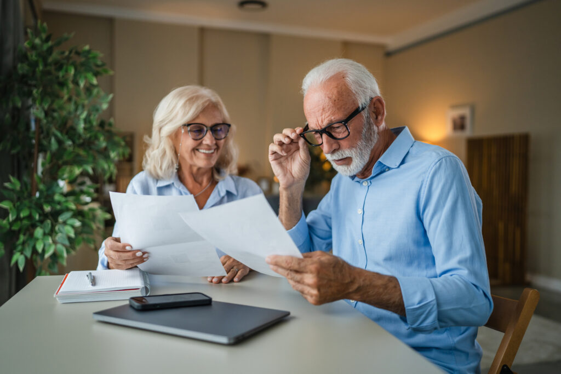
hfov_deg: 54.4
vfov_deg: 37.9
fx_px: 545
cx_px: 280
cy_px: 187
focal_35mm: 35
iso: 800
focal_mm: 35
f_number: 1.6
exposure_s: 1/640
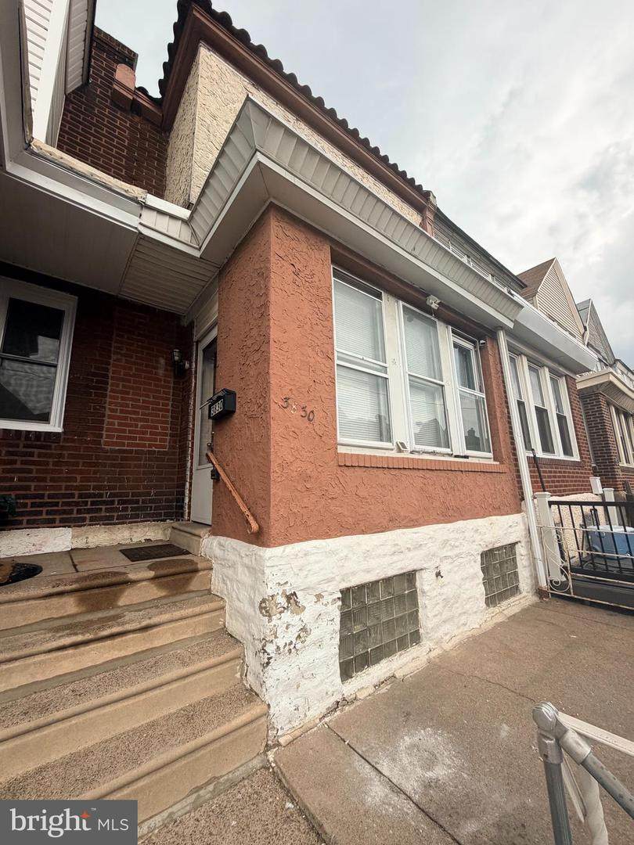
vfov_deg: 102.1
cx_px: 317
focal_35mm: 14
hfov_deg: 85.7
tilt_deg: +13.0
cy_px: 422
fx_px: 342
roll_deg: +1.3
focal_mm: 2.22
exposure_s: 1/121
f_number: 2.2
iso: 64
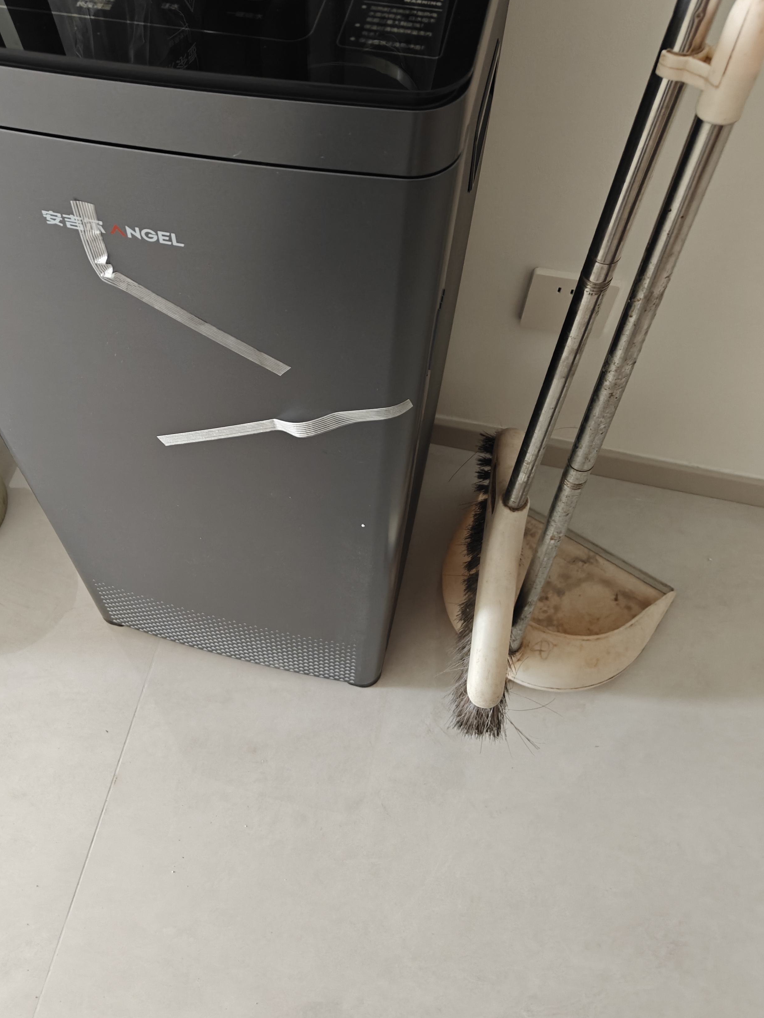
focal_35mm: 30
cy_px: 424
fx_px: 883
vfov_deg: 59.6
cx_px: 291
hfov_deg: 46.4
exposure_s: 1/100
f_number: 1.8
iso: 250
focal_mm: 5.59
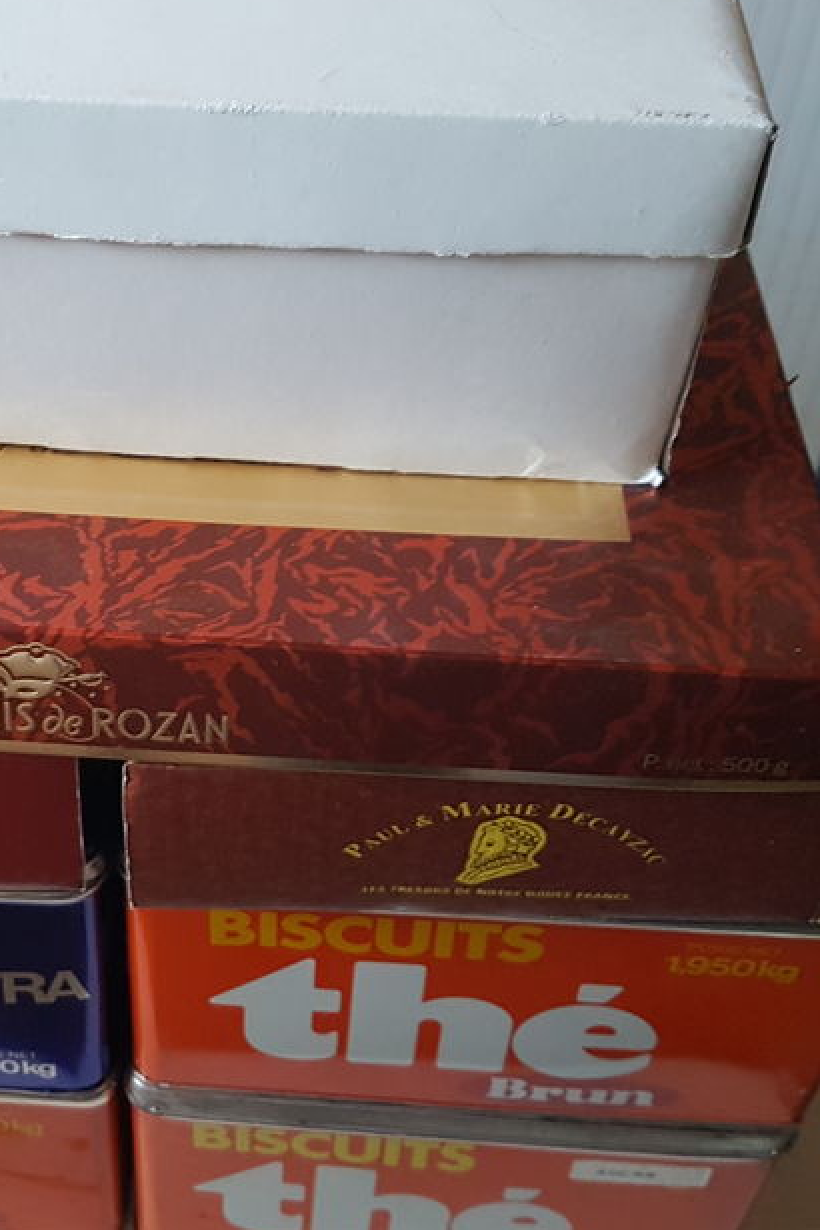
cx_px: 190
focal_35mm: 44
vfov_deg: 44.5
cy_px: 592
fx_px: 1503
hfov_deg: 29.9
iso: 200
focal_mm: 4.2
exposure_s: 1/25
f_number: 1.7
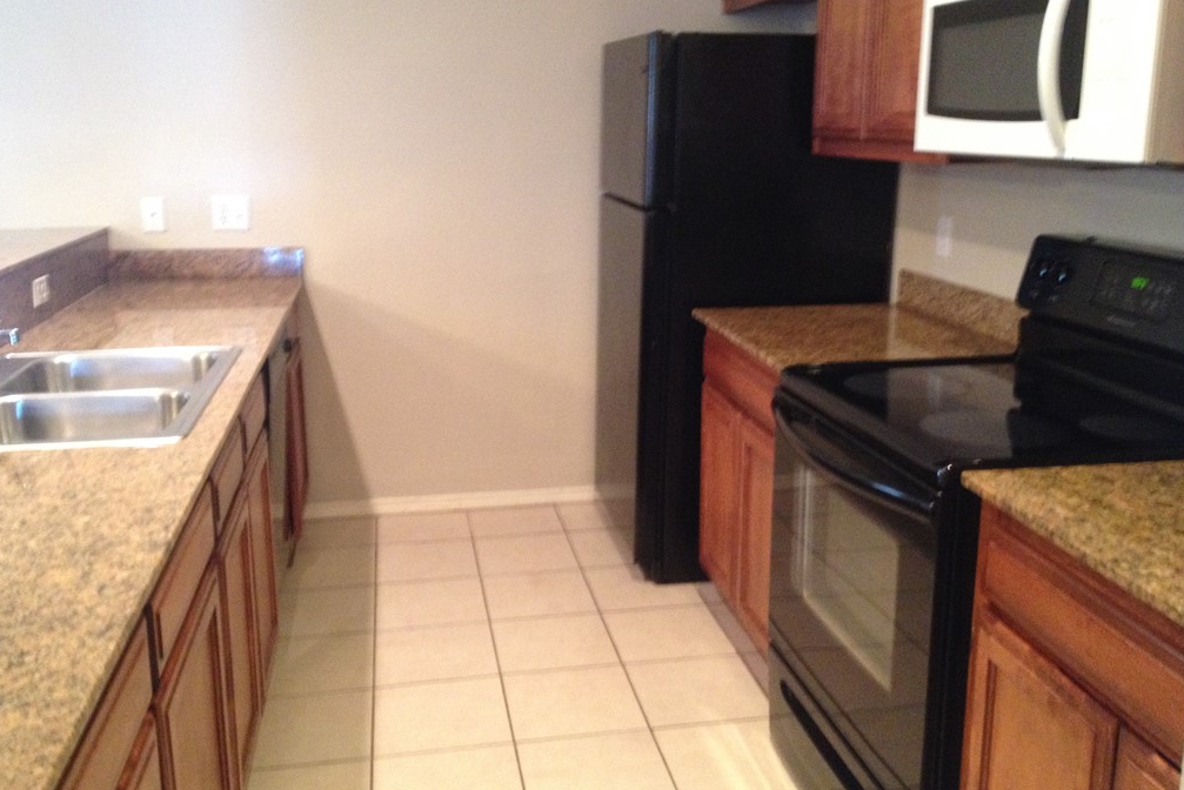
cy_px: 373
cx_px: 589
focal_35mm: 37
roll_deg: -0.4
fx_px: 1217
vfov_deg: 36.0
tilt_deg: -13.7
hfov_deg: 51.9
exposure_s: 1/15
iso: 400
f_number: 2.4
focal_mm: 4.28
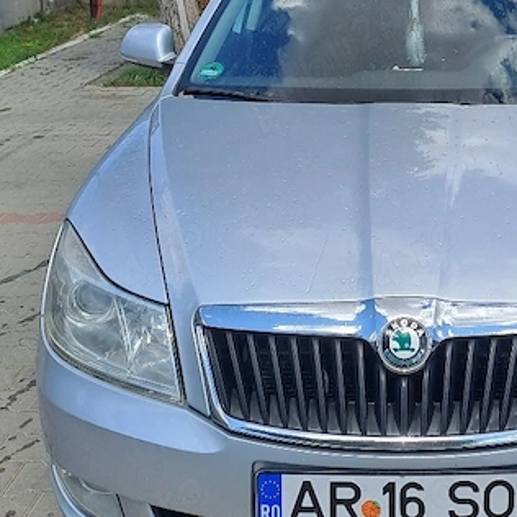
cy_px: 83
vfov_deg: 29.7
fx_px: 946
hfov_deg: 29.8
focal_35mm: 56
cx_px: 417
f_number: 1.8
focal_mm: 4.65
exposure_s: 1/1429
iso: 32
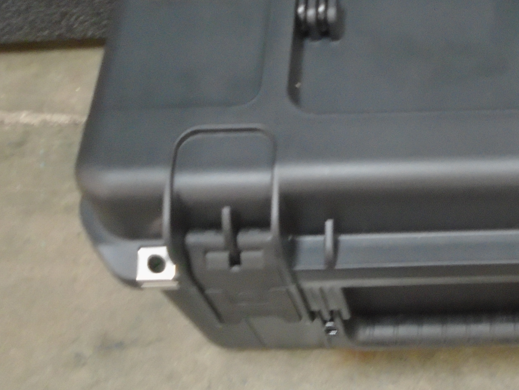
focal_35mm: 54
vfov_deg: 26.8
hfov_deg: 33.9
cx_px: 455
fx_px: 810
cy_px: 118
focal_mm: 4.6
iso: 400
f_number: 3.2
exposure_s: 1/6
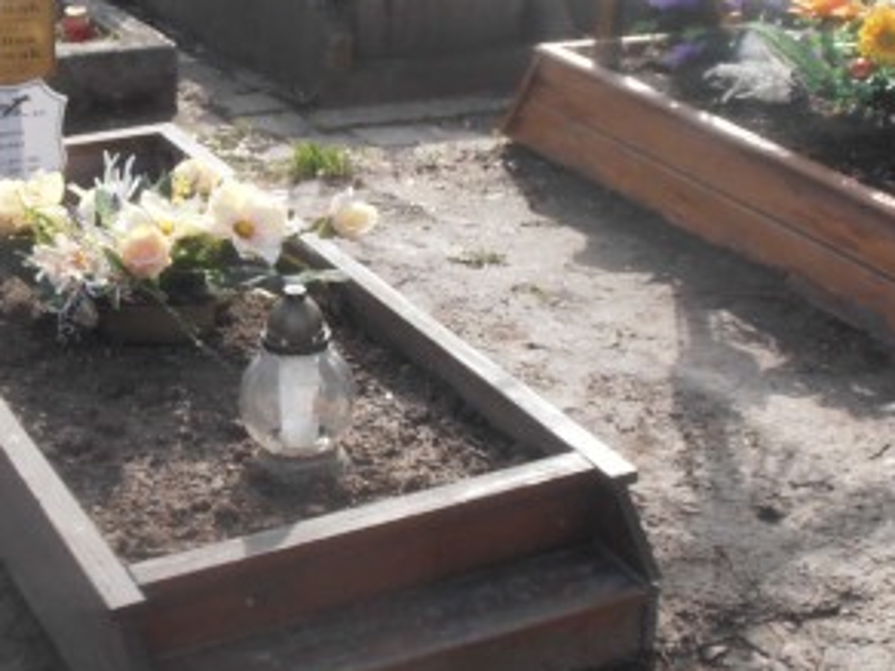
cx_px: 221
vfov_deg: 18.2
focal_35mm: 81
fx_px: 2094
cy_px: 214
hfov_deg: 23.9
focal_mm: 6.61
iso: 80
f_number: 3.9
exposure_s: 1/400
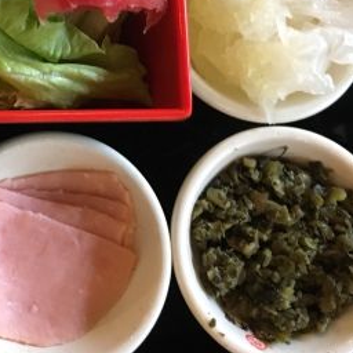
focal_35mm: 70
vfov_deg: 23.6
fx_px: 808
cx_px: -6
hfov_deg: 23.5
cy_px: -1
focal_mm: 4.15
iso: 200
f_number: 2.2
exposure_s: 1/33
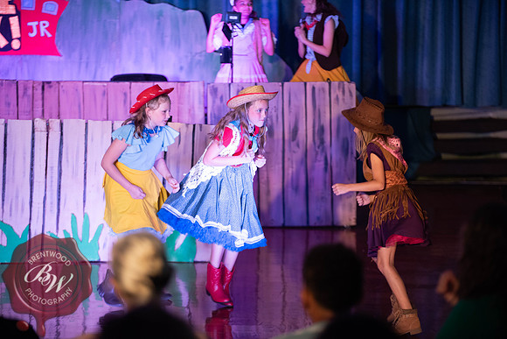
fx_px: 1972
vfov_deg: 9.8
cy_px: 170
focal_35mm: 140
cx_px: 254
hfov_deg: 14.7
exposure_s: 1/160
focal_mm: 140
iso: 1100
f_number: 2.8
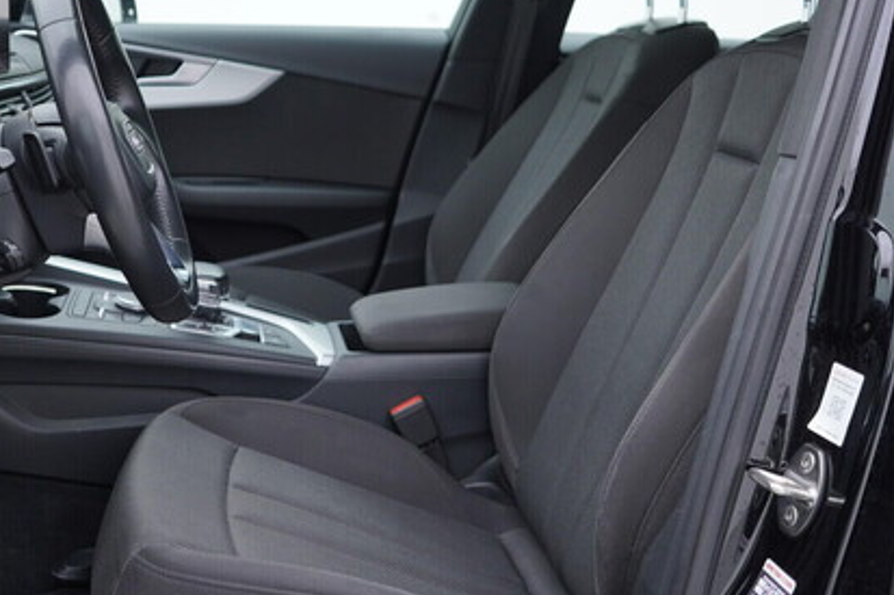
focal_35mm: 48
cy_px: 213
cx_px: 353
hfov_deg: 40.9
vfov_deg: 27.9
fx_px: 1191
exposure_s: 1/40
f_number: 3.2
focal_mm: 24
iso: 125
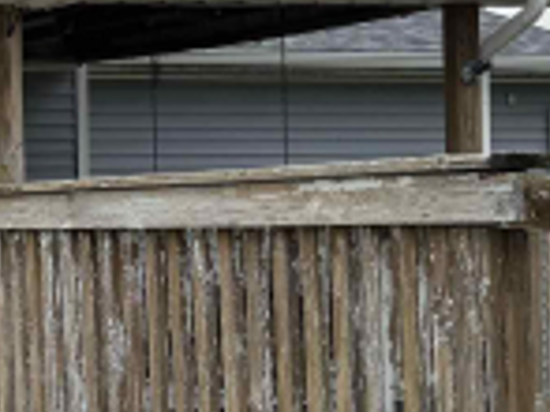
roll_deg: +1.6
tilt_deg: +1.6
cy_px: 165
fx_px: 1730
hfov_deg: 16.0
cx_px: -350
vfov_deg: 13.6
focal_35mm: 109
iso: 80
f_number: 1.78
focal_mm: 6.76
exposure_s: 1/2299
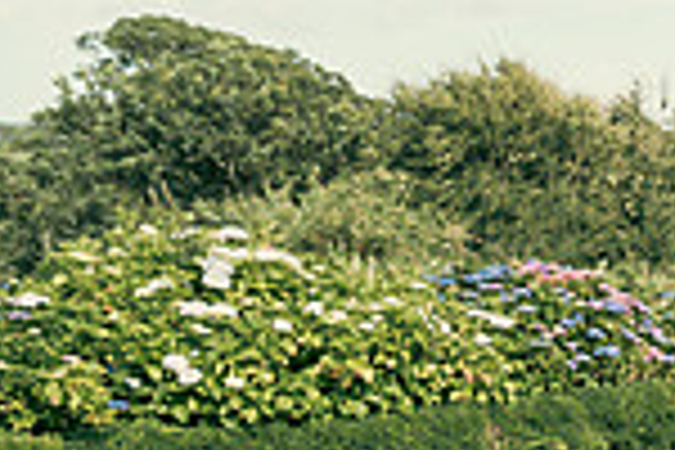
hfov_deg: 17.2
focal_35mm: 93
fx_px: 1744
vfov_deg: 14.1
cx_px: 1278
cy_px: 605
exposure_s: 1/640
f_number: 3.5
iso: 125
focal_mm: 24
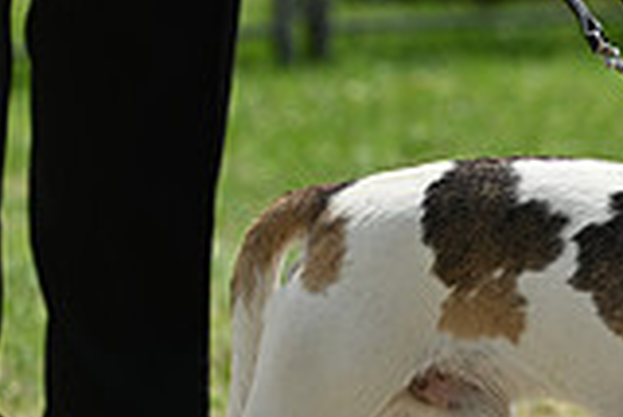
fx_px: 7292
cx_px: 1110
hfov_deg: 4.8
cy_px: 267
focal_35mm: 421
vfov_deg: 3.3
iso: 125
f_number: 4.5
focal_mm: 116
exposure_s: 1/1250
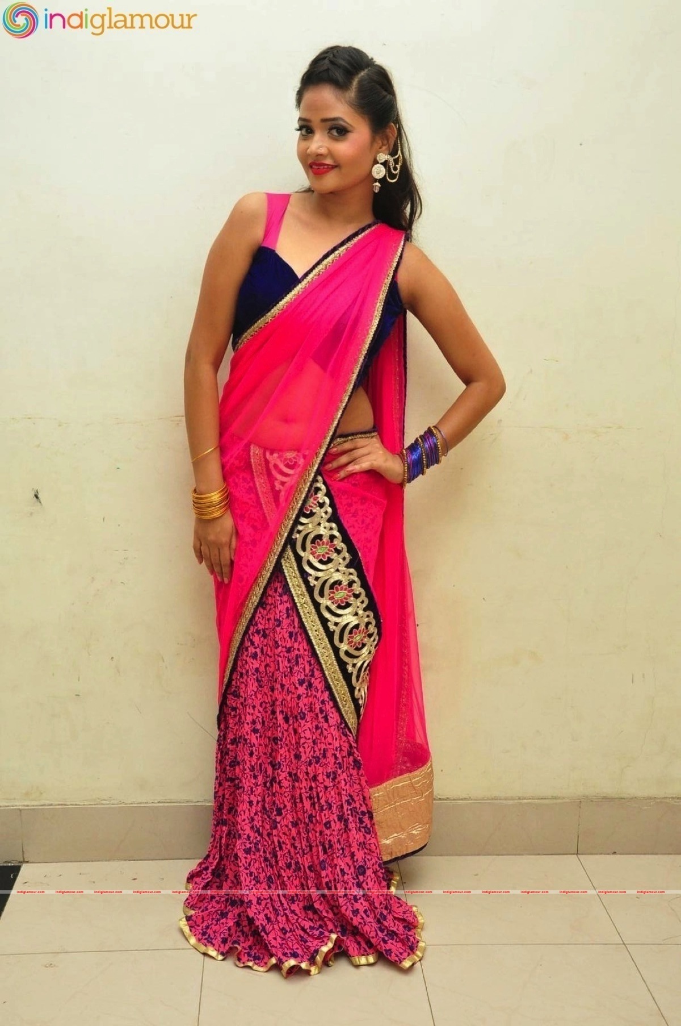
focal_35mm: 42
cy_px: 513
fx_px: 1194
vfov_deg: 46.4
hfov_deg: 31.8
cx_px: 340
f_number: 7.1
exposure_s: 1/125
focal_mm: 28
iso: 1600
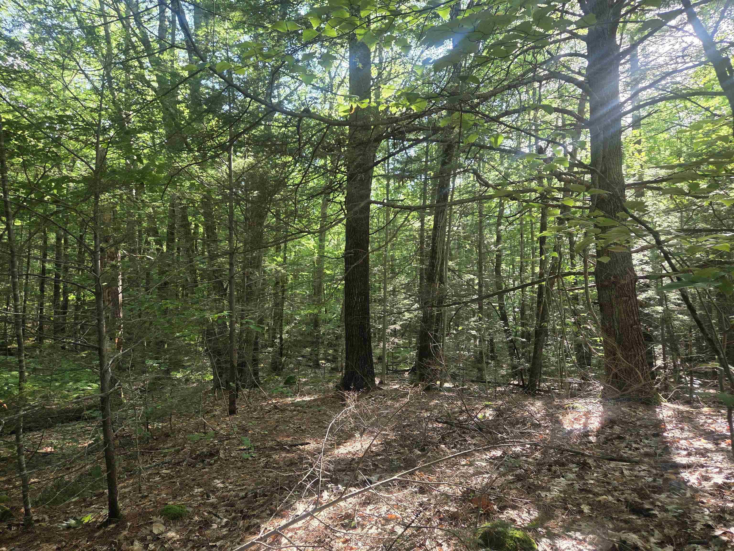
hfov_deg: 73.9
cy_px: 276
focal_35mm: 23
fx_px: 488
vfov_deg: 58.9
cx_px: 367
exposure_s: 1/180
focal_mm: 5.4
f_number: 1.8
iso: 100
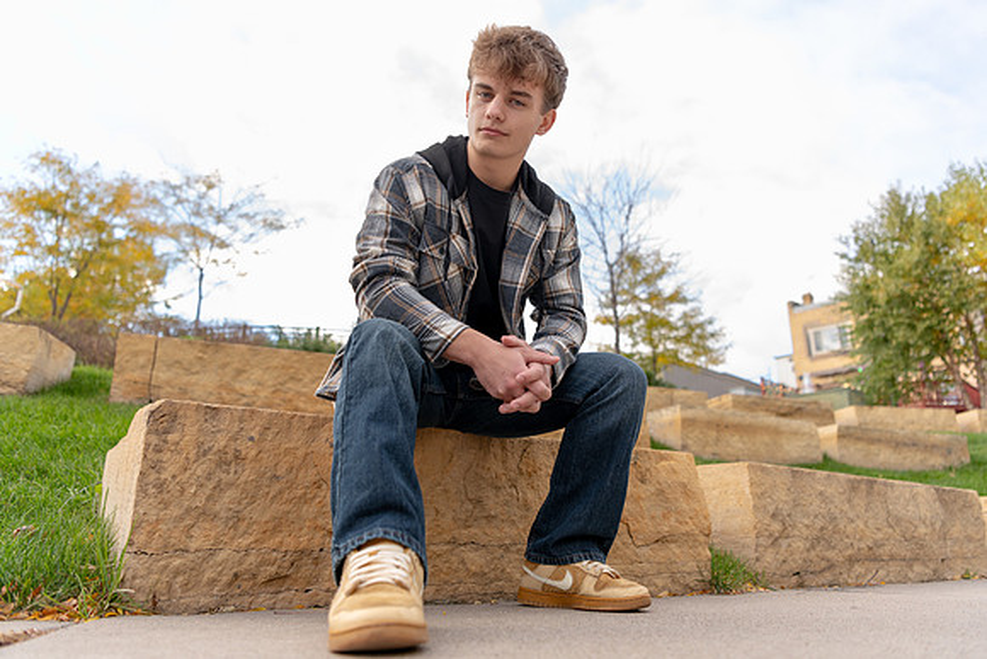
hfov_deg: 69.4
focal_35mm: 26
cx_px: 494
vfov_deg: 49.6
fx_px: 713
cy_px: 330
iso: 400
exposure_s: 1/500
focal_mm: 26
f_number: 2.8
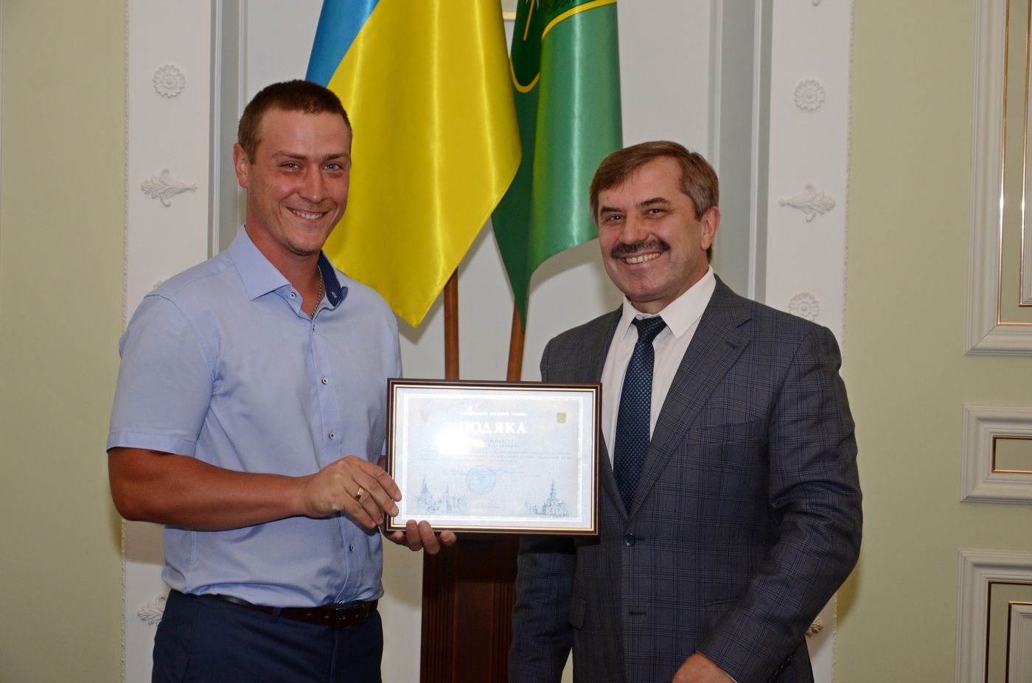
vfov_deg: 20.1
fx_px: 1931
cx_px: 516
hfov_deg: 29.9
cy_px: 342
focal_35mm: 68
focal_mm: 45
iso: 800
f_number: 4.8
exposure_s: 1/250
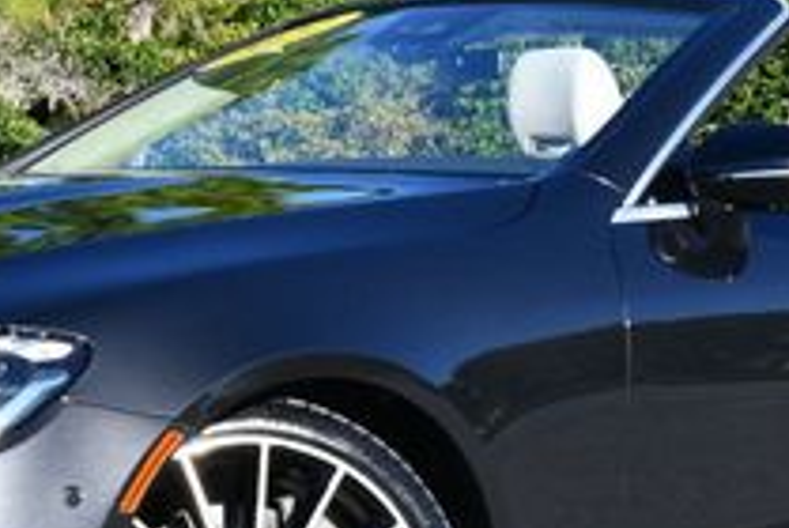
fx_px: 3490
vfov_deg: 8.7
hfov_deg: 12.9
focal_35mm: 159
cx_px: 404
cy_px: 185
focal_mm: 26
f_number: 8
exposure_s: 1/250
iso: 200
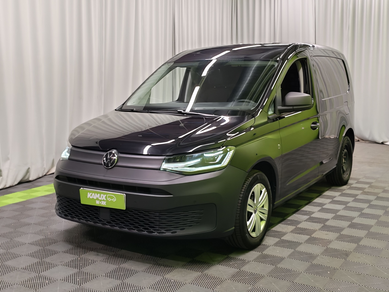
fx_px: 506
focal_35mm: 45
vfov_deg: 32.2
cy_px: 146
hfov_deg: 42.1
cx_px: 194
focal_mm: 6.12
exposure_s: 1/100
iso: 500
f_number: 1.9
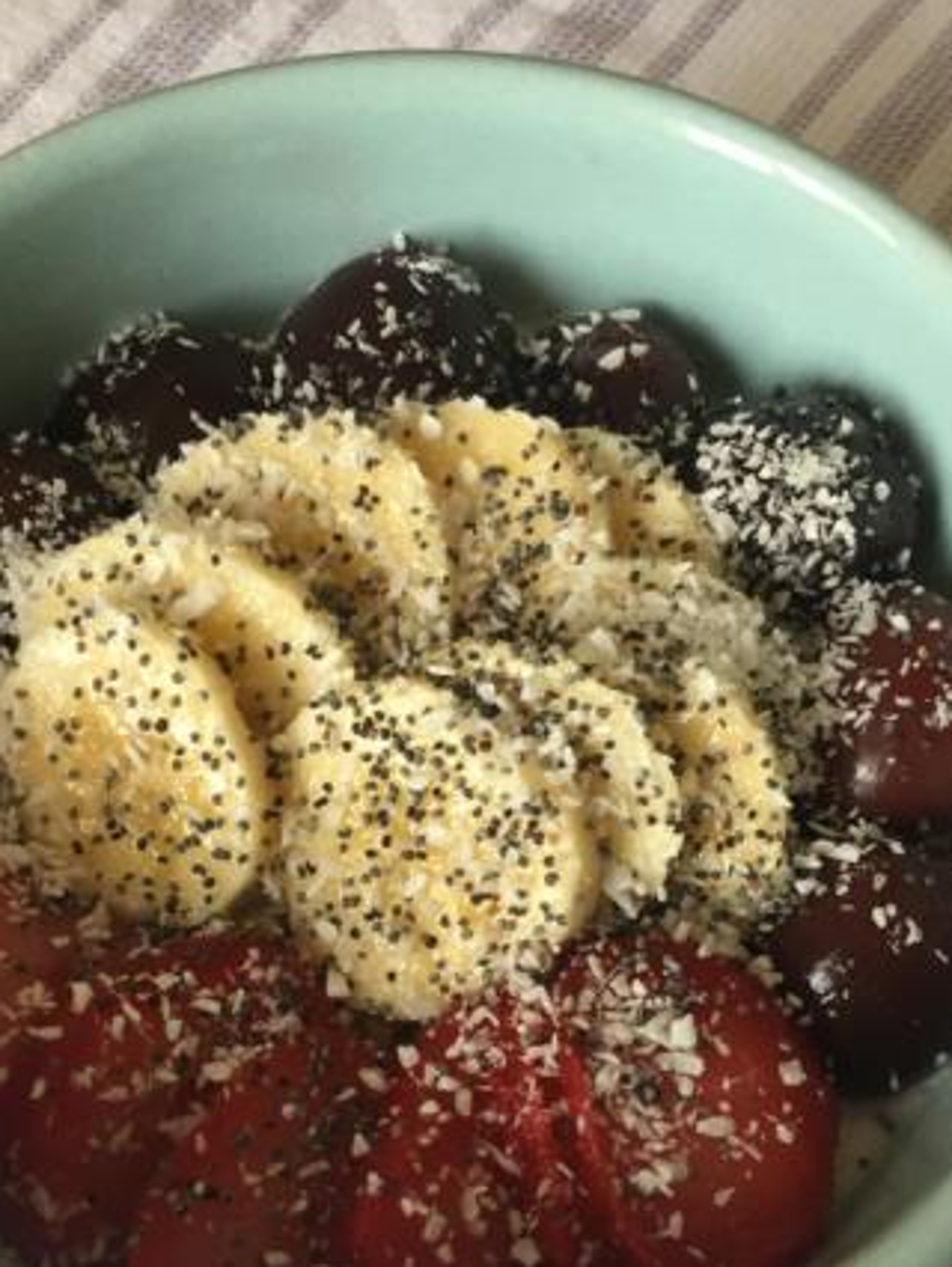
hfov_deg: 30.9
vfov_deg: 39.3
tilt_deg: -70.1
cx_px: 434
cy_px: 952
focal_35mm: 47
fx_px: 1722
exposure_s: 1/33
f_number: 2.2
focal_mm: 4.15
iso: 125
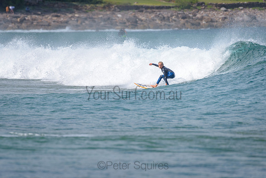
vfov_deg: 2.2
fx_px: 4528
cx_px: 103
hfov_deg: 3.4
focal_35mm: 613
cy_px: 69
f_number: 5.6
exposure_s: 1/2000
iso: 160
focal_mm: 500
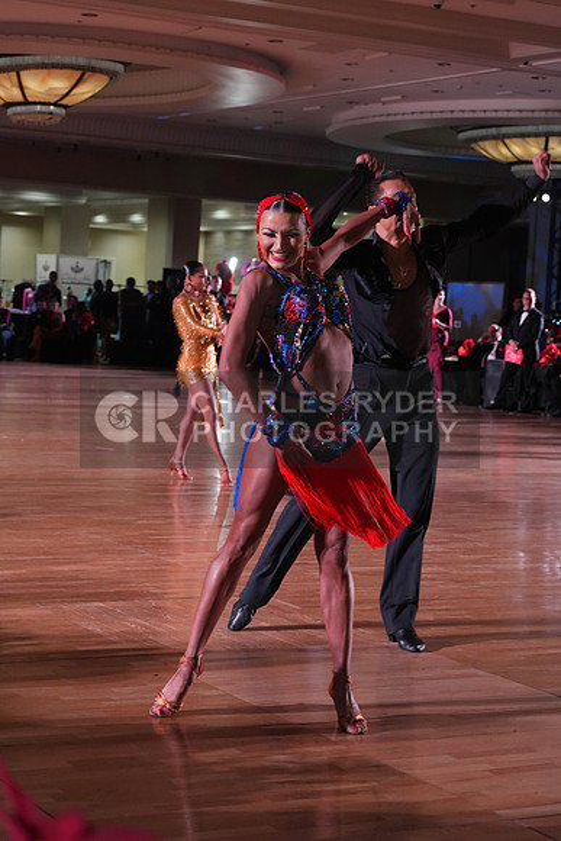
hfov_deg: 18.7
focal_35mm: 73
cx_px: 280
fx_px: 1705
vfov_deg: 27.7
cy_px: 420
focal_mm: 73
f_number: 5.6
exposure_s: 1/200
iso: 4000
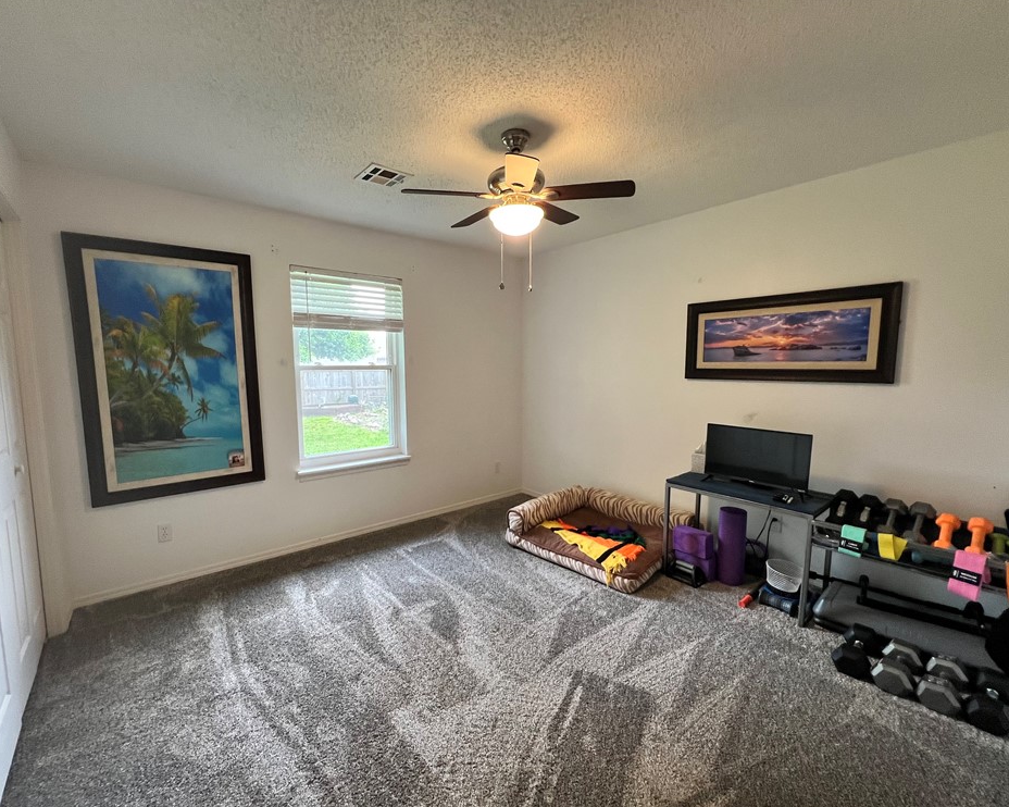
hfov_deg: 100.7
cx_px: 489
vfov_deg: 87.9
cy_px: 413
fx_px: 418
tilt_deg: -7.0
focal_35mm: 14
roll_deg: +0.2
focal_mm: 1.57
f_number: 1.8
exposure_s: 1/120
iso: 250
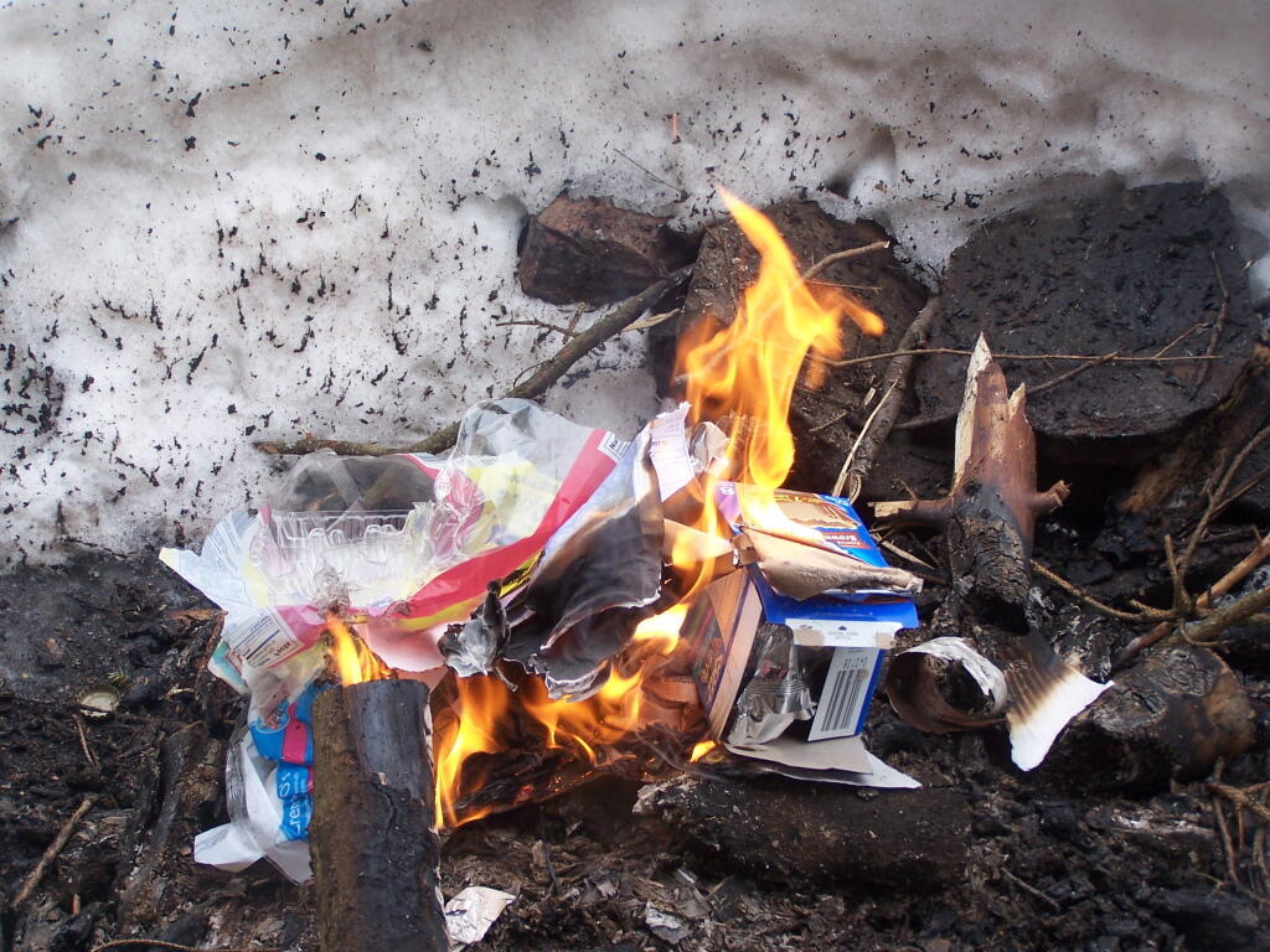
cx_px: 635
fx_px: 2458
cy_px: 476
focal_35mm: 67
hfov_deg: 29.0
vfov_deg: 21.9
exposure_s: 1/125
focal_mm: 11.1
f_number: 3.2
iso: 80
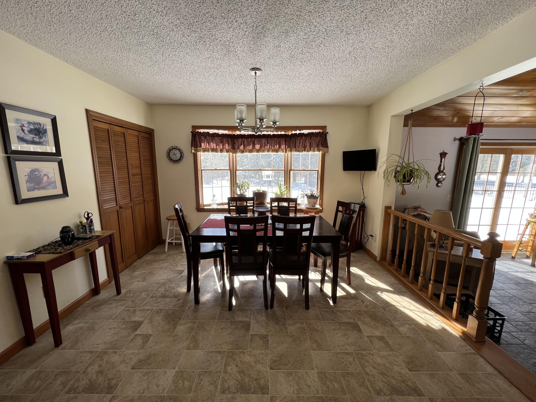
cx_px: 268
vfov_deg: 89.9
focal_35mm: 13
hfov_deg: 106.2
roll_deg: -0.4
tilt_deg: -10.4
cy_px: 201
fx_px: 201
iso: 32
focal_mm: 1.57
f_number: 1.8
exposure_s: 1/126
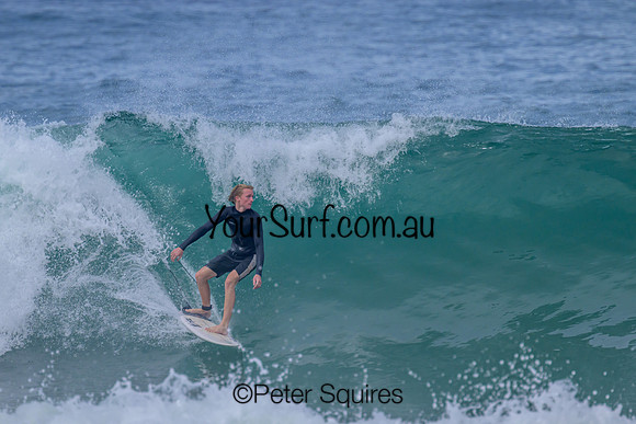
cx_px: 291
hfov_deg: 2.3
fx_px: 16094
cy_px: 220
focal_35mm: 911
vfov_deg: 1.5
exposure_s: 1/2000
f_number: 11
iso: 800
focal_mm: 800
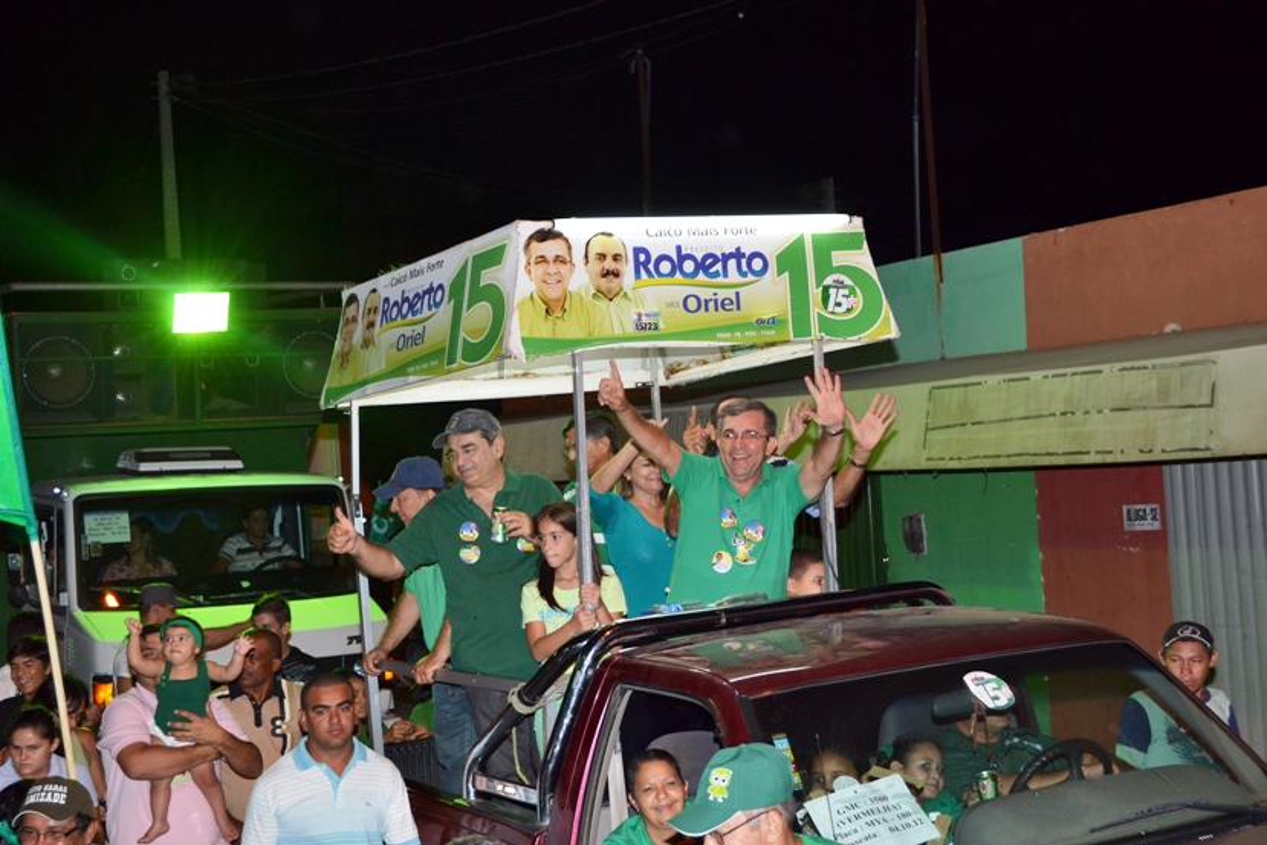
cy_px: 422
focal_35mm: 54
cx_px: 634
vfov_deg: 25.1
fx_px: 1901
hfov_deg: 36.9
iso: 500
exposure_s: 1/60
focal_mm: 36
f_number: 5
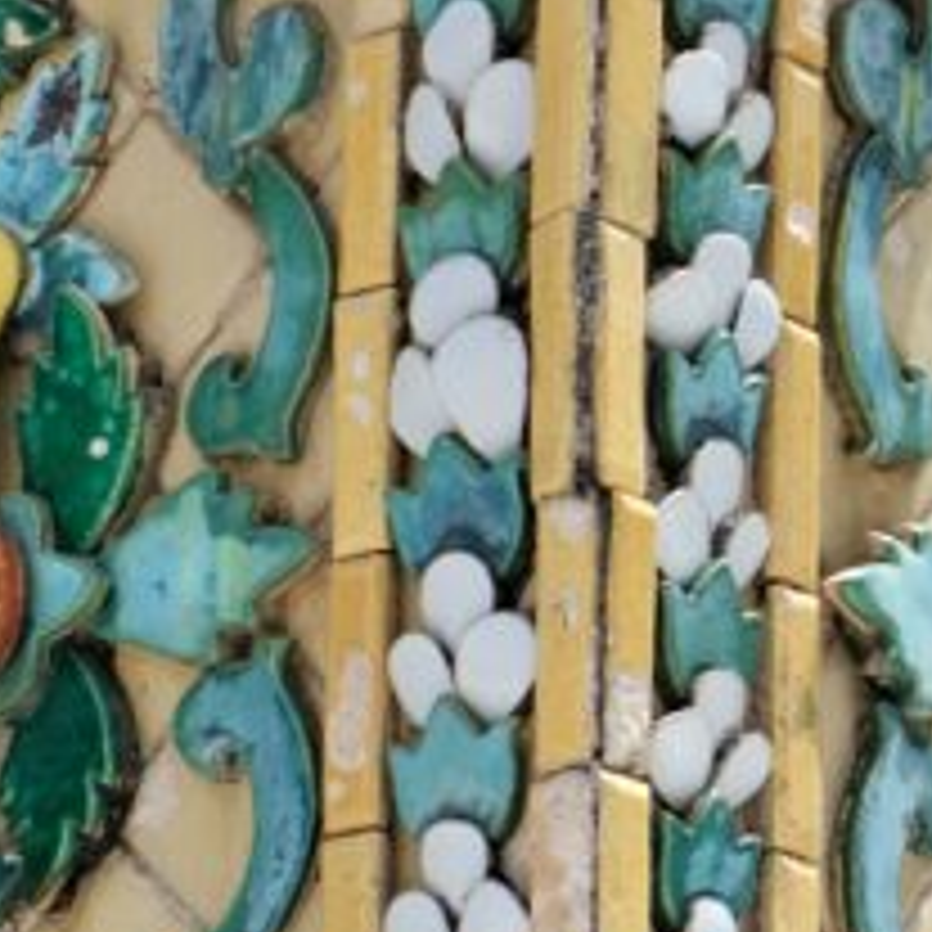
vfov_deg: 7.8
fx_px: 6793
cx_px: 1837
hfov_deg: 7.5
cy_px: 448
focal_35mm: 223
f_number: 4.5
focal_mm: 35
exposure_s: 1/680
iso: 160
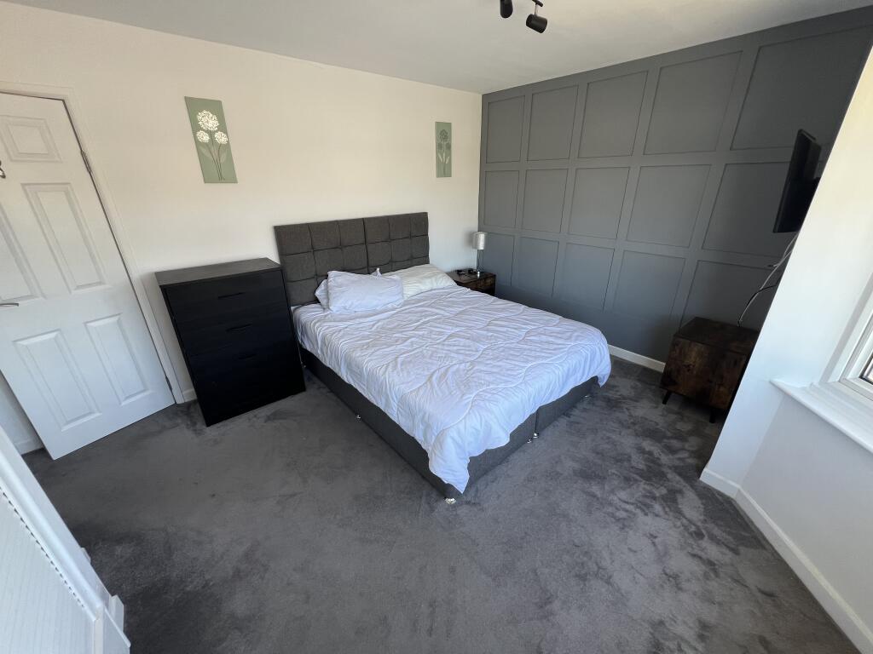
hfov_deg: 106.2
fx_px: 328
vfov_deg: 89.9
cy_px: 327
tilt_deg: -23.0
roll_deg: +1.0
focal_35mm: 13
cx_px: 436
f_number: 1.8
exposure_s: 1/99
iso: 64
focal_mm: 1.57
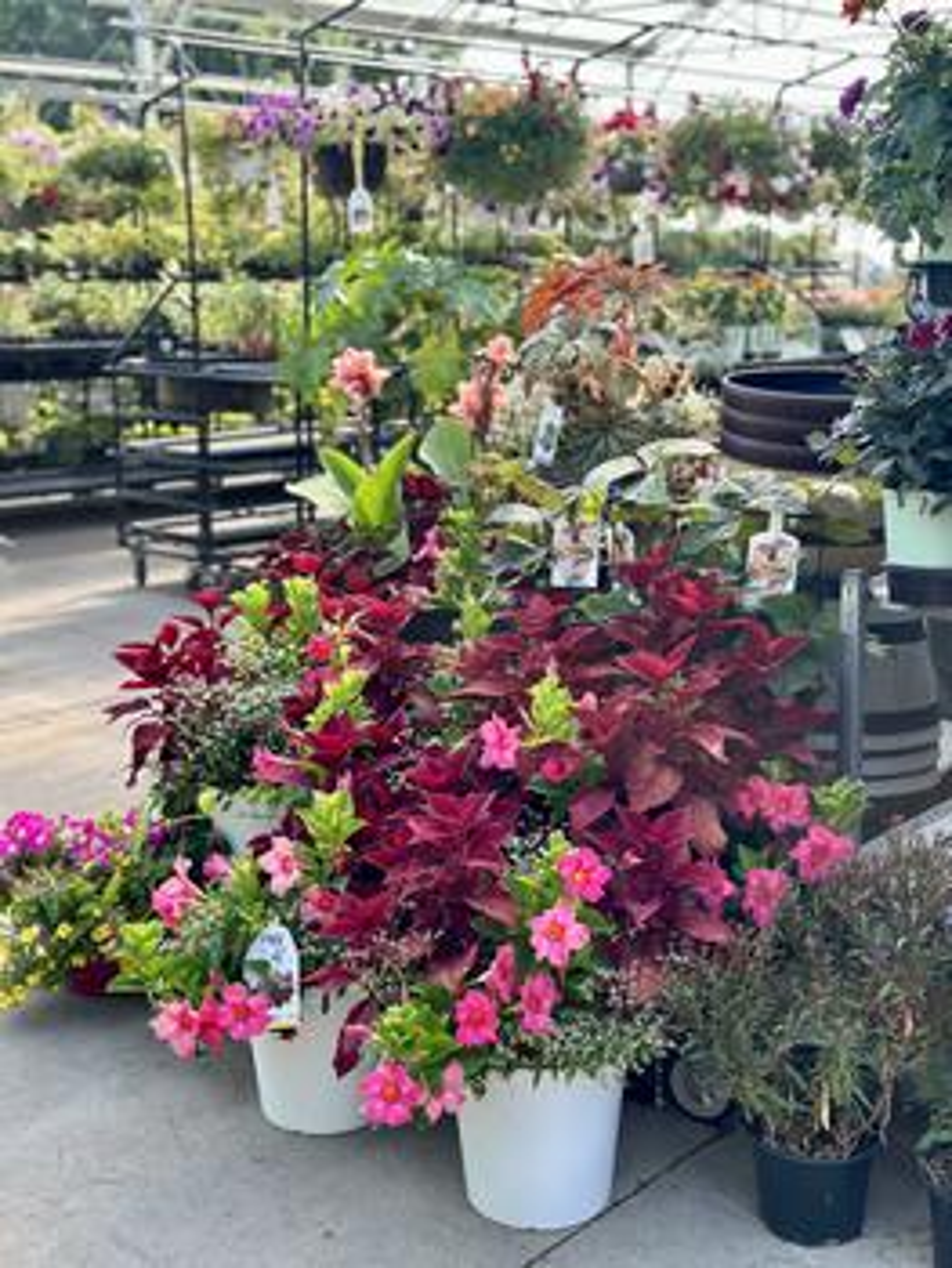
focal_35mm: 48
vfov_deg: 39.6
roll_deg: +0.6
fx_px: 1758
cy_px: 634
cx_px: 476
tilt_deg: -9.2
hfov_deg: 30.3
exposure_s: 1/681
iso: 80
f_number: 1.78
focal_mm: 6.86
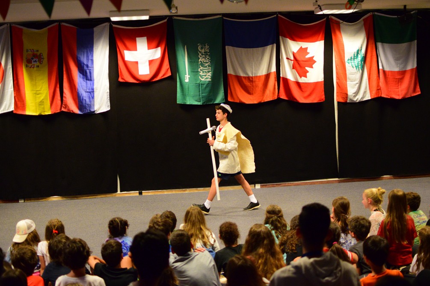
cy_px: 144
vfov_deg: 25.3
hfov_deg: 37.2
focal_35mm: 54
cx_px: 212
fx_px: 639
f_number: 1.8
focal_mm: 35
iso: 3200
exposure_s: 1/250
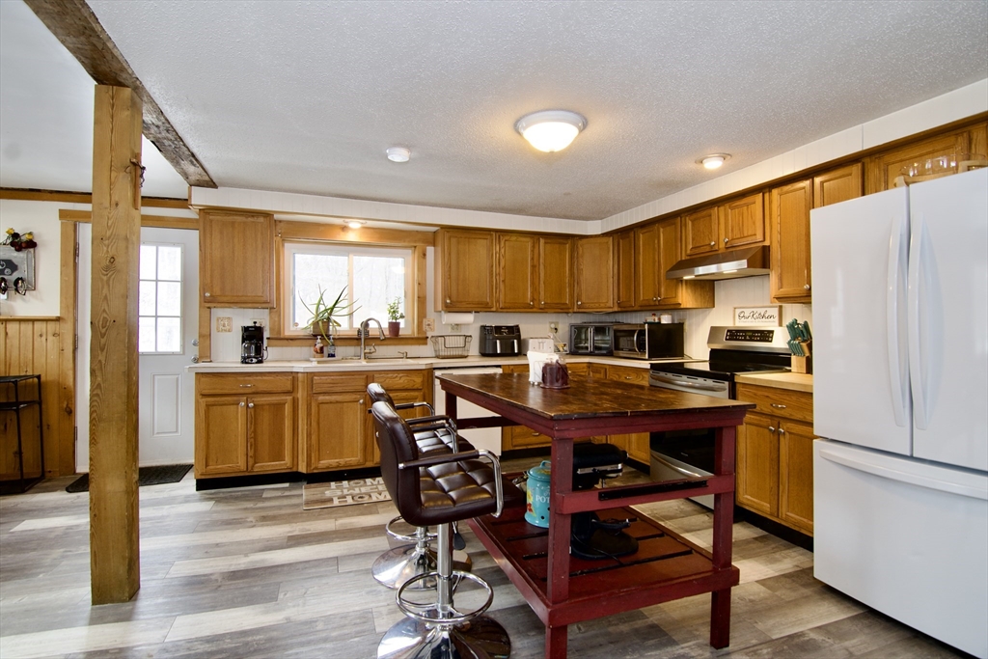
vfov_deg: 72.1
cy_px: 330
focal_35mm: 16
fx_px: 453
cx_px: 494
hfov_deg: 95.0
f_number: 7.1
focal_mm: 11
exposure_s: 1/15
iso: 360
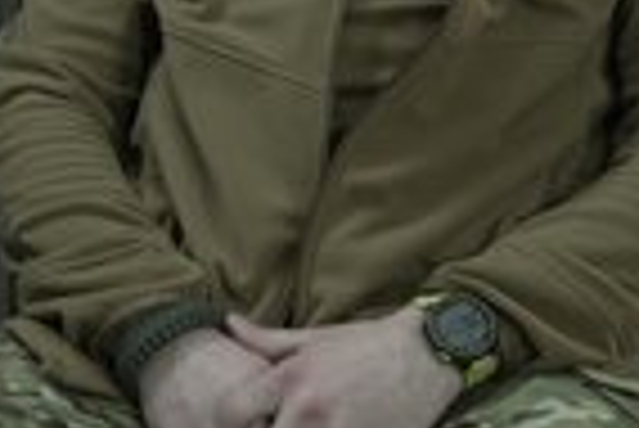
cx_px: 284
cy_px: -155
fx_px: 1954
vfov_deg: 12.1
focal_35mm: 110
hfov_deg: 18.6
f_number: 2.8
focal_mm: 26
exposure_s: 1/100
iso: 640
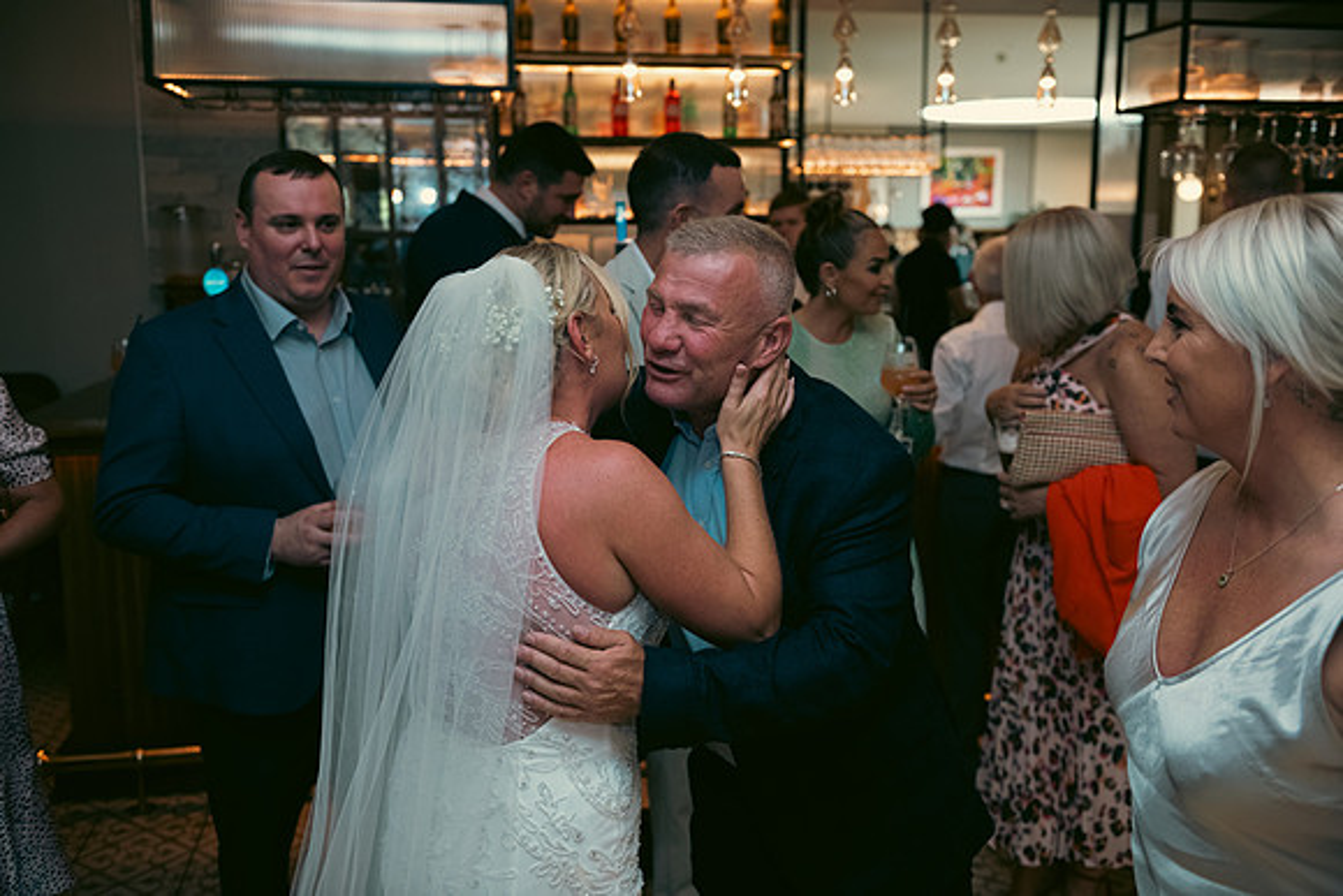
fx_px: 1306
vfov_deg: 37.9
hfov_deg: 54.4
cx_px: 672
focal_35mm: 35
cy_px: 448
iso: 800
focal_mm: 35
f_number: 3.5
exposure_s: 1/160
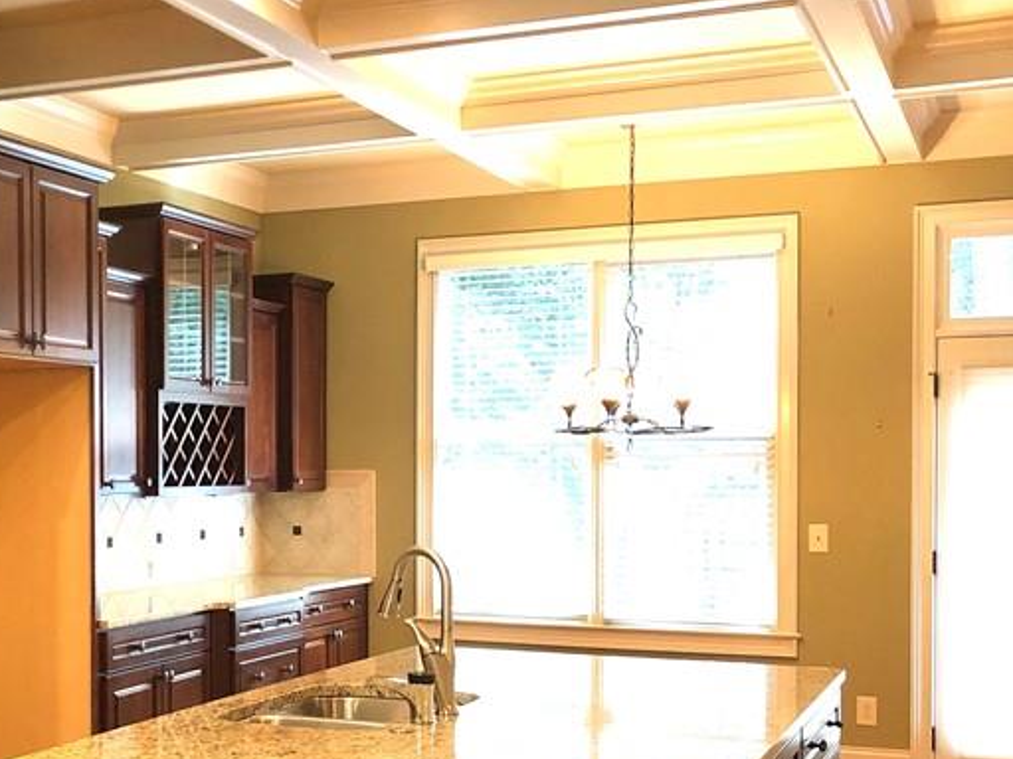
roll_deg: -0.3
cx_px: 192
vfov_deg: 26.0
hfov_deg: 33.3
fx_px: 1639
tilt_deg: -0.7
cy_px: 502
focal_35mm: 56
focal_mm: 4
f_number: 1.8
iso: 80
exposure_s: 1/15
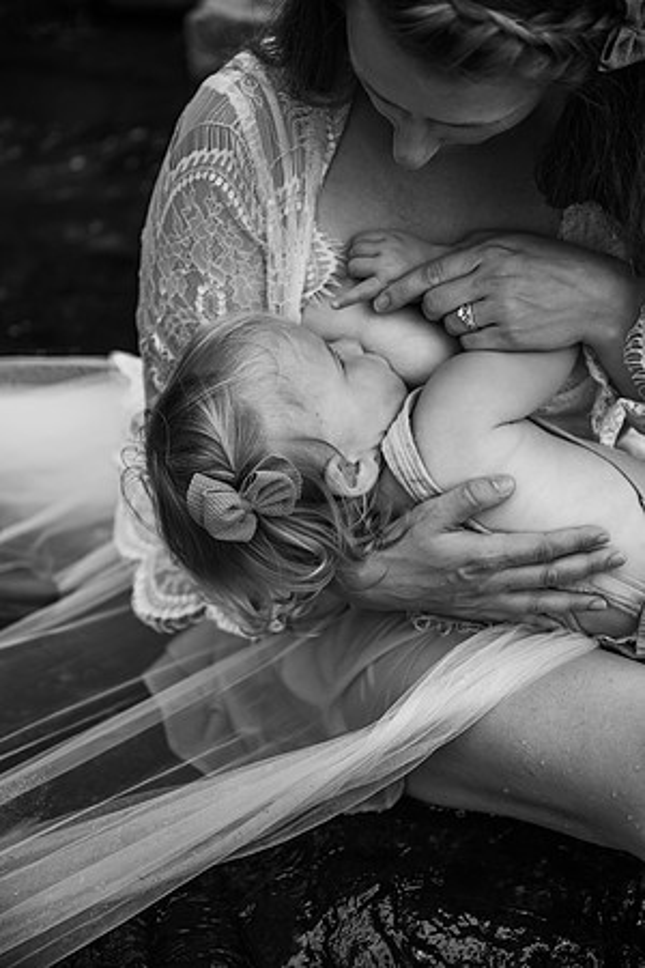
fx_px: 1344
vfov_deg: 39.6
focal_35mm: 50
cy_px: 484
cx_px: 322
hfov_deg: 27.0
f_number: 2.8
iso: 500
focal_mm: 50
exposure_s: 1/1000
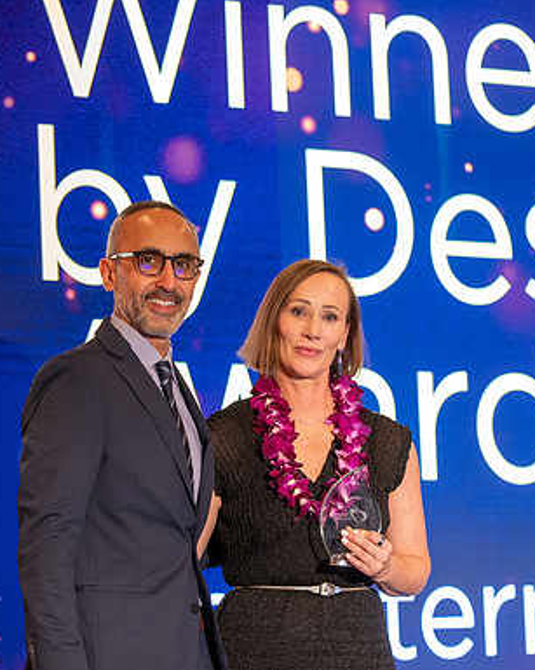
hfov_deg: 9.9
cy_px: 335
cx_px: 270
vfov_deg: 12.4
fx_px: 3089
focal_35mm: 156
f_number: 2.8
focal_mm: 110
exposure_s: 1/125
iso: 3200
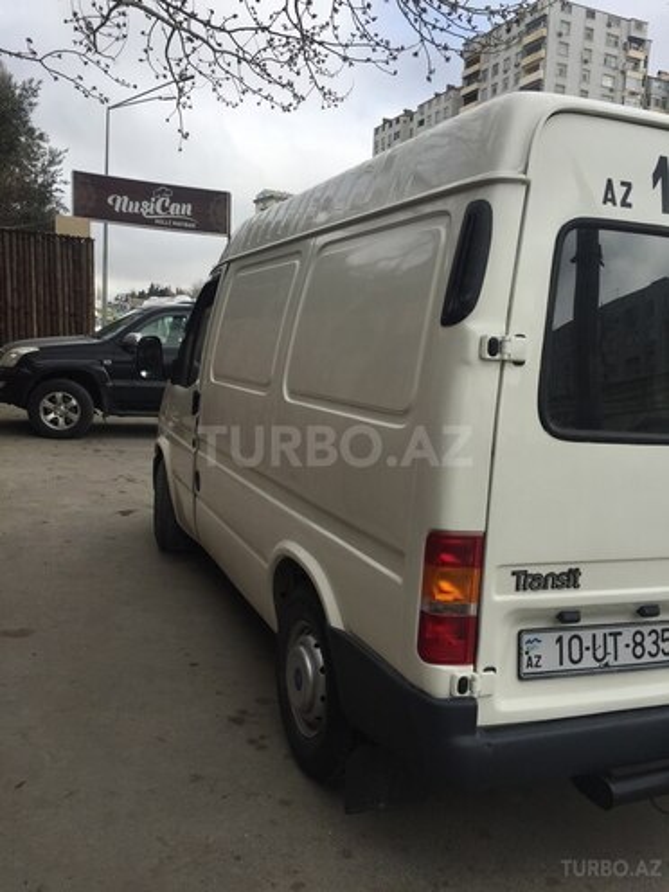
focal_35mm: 29
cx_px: 334
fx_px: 747
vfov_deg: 61.7
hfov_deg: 48.2
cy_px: 446
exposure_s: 1/1883
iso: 32
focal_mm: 4.15
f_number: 2.2
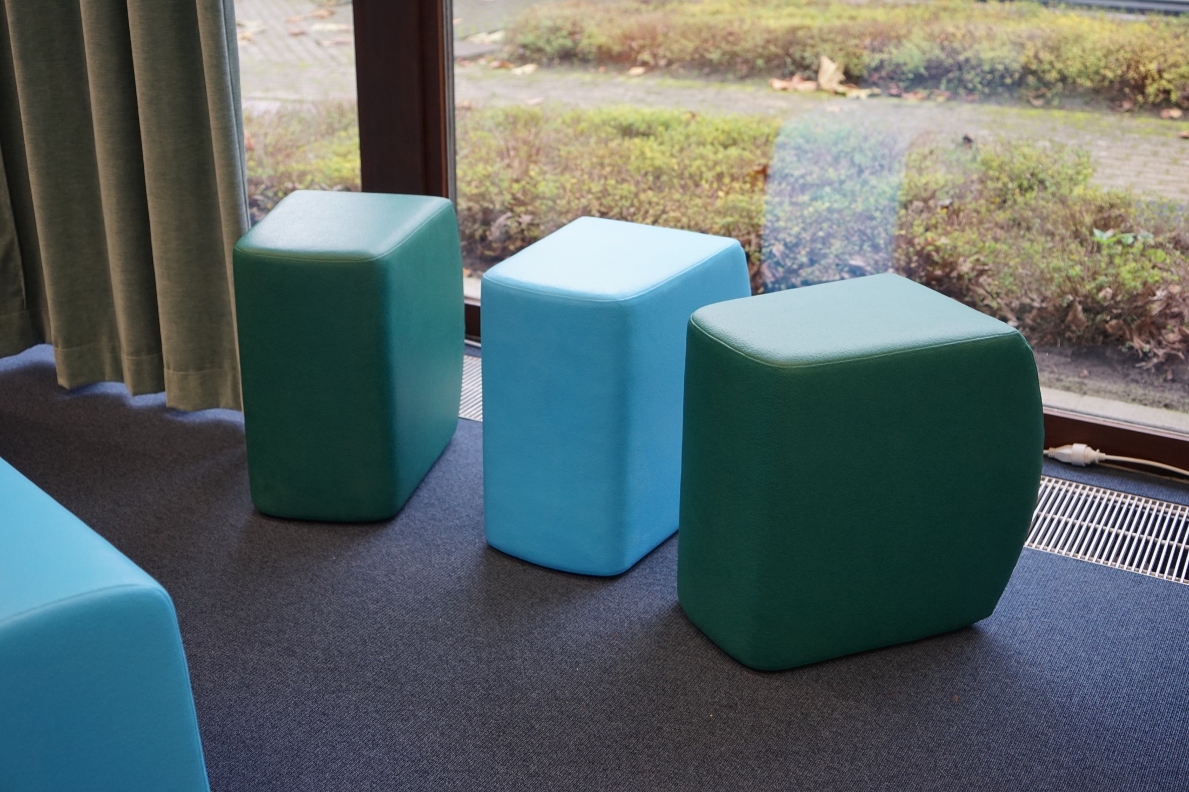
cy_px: 396
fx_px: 1387
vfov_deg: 31.9
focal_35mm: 42
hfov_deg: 46.4
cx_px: 594
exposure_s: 1/160
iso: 1000
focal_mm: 42
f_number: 4
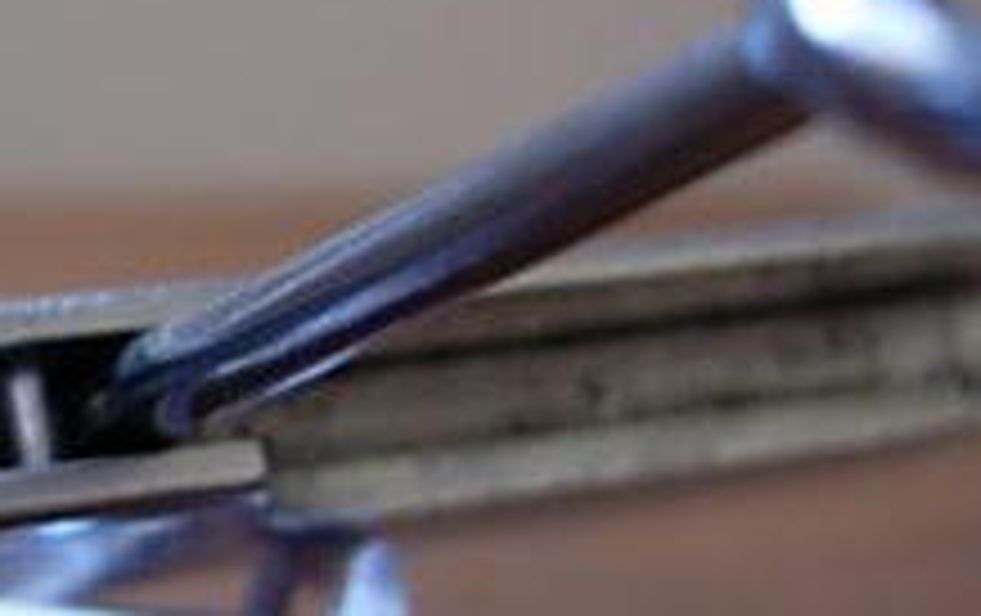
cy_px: 364
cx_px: -153
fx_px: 3160
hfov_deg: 17.0
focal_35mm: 118
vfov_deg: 11.1
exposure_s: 1/4.8
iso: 64
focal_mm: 7.8
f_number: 2.8
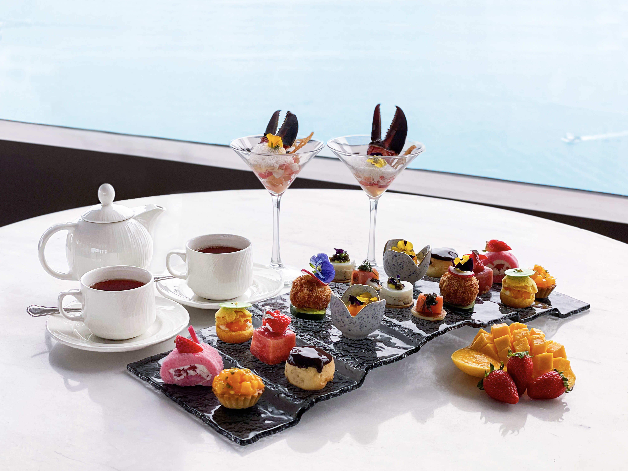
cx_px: 314
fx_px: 943
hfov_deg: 36.8
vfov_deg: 28.0
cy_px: 236
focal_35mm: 52
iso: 40
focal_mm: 6
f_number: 2
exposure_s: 1/122
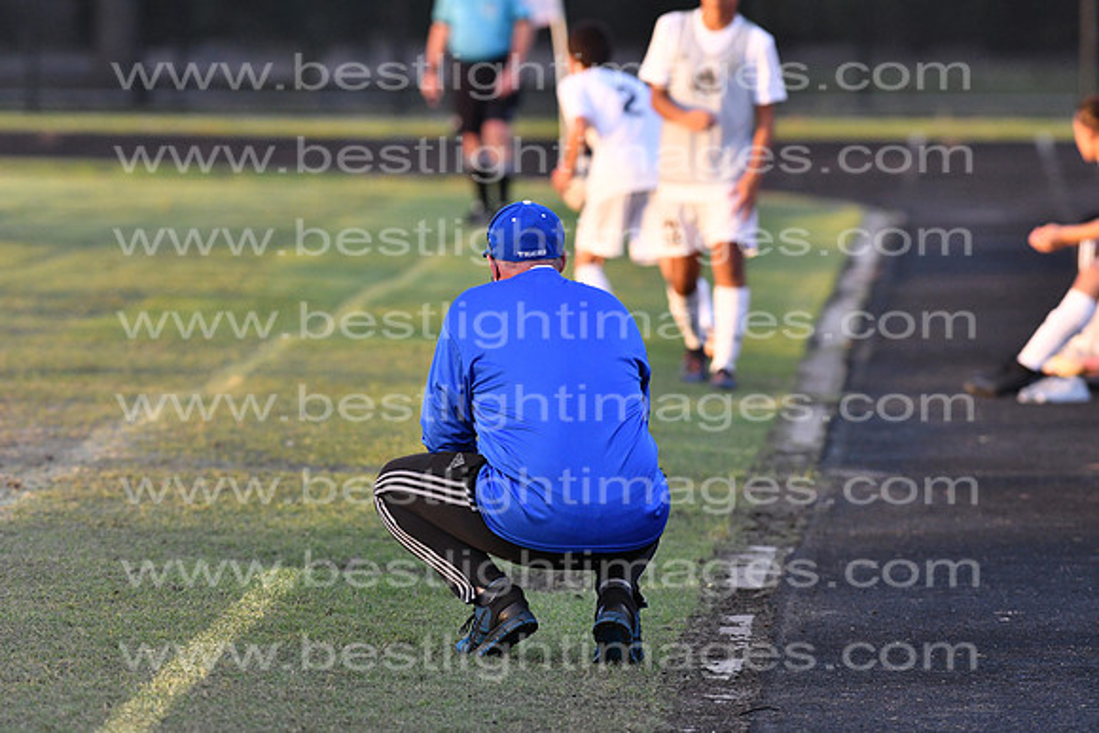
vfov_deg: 3.1
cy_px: 366
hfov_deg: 4.6
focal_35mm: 450
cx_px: 550
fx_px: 13740
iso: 1600
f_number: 4.5
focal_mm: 300
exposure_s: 1/1000
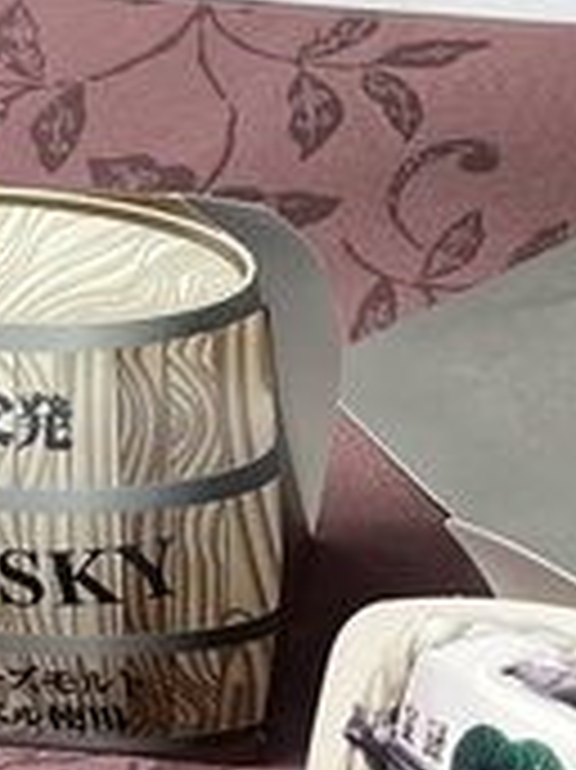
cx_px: 614
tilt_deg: -34.9
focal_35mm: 124
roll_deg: -1.8
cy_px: -79
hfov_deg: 11.8
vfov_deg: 15.5
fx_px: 2755
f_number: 1.6
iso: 125
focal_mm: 5.1
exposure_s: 1/100
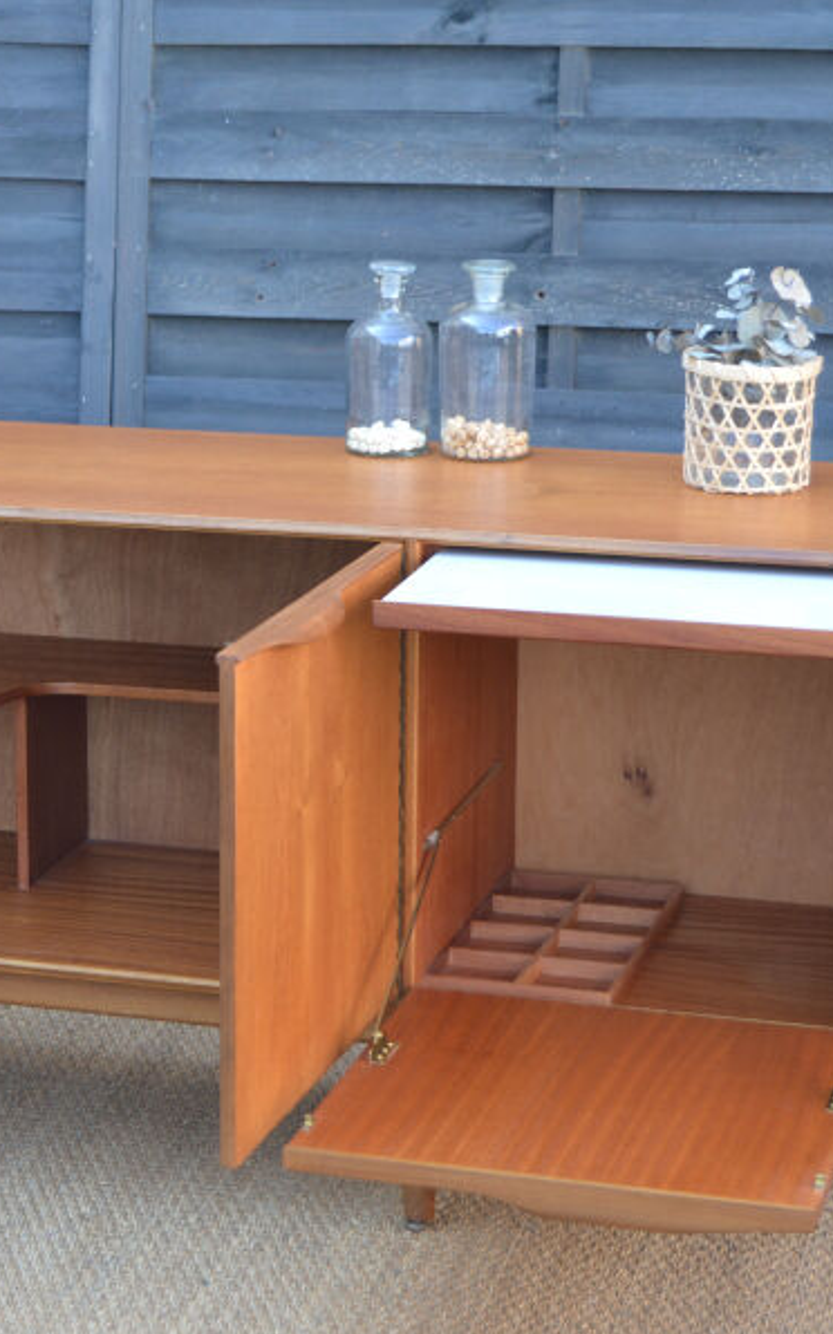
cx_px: 27
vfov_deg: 21.4
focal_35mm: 97
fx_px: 3527
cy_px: 669
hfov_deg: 13.3
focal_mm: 42
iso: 360
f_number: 5
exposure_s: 1/125
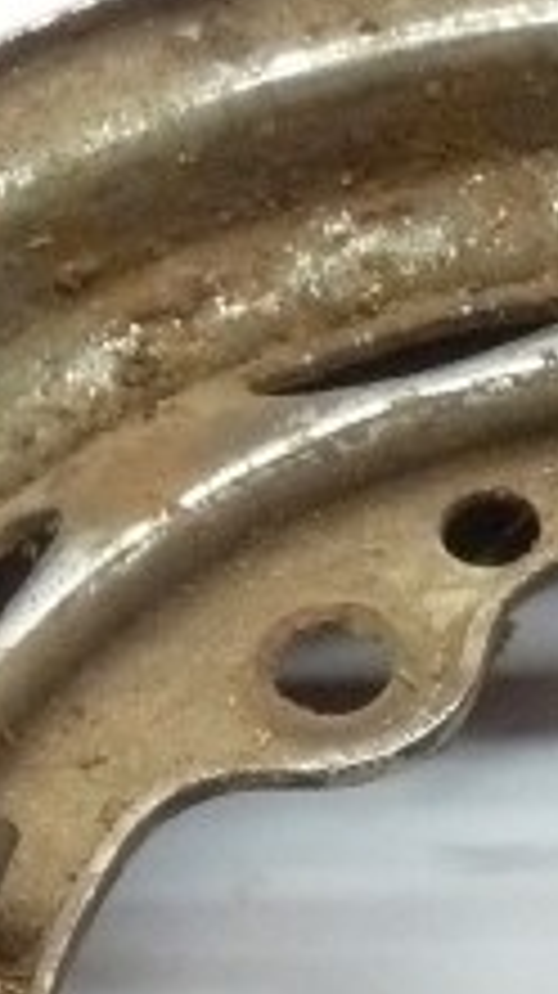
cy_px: 1322
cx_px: 740
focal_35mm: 138
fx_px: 3637
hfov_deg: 8.6
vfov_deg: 14.8
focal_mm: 5
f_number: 3.4
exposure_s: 1/25
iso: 400
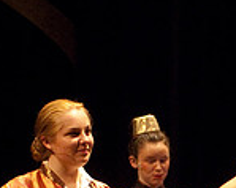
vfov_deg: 3.5
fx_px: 3071
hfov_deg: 4.4
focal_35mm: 440
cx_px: 334
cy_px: 273
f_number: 2.8
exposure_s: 1/160
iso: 1000
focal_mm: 80
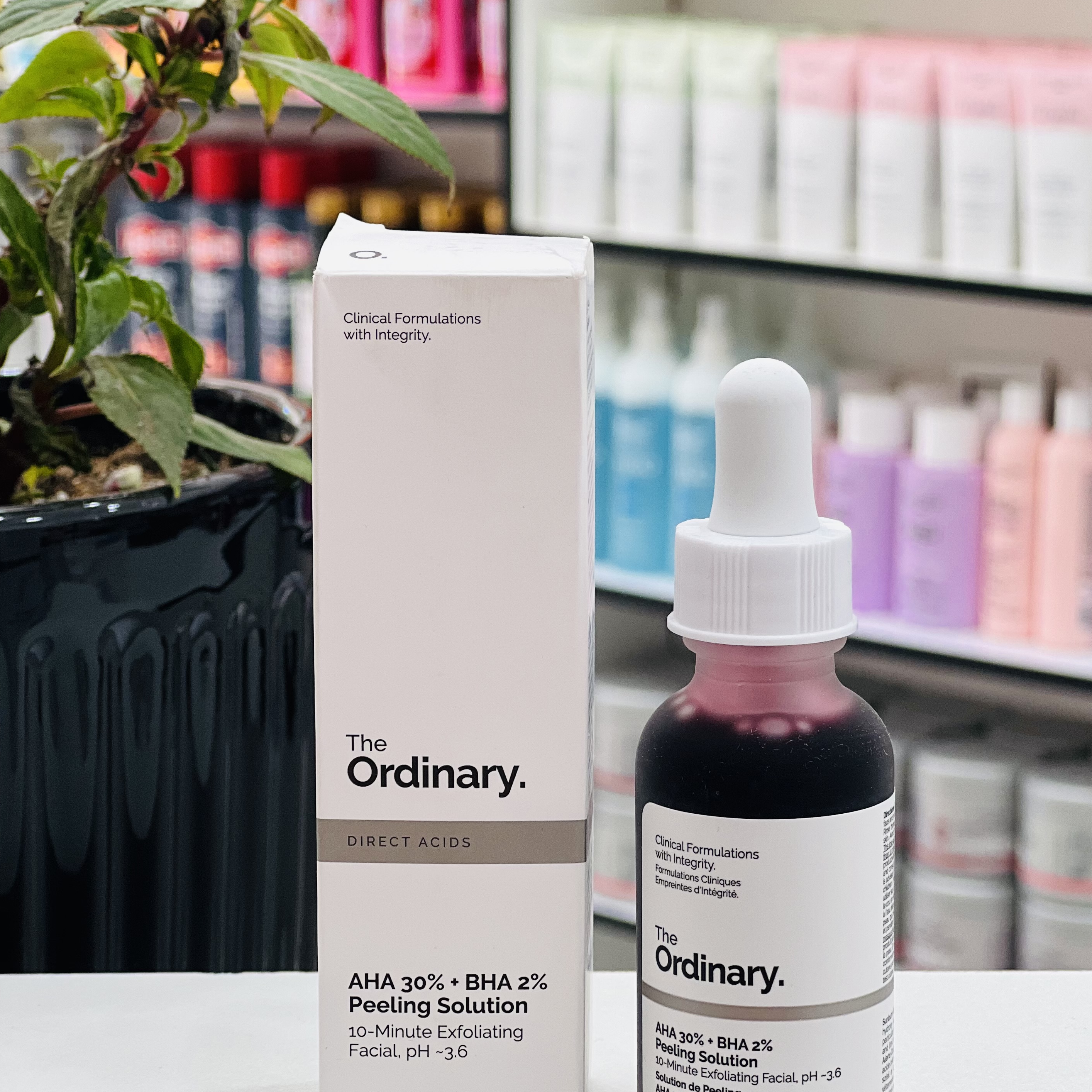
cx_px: 578
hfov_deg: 17.9
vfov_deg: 17.9
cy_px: 529
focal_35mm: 97
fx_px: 3462
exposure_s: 1/100
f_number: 2.8
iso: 50
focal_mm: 9
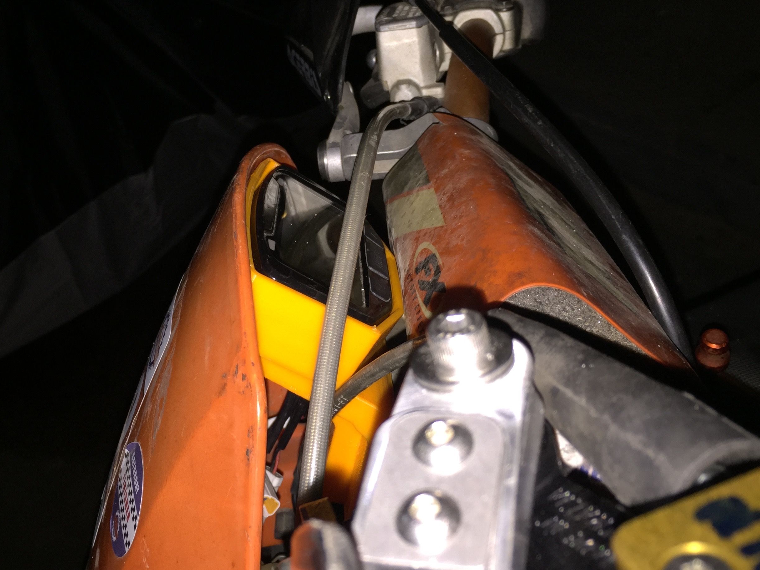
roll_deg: +10.8
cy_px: 228
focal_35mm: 39
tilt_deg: -39.6
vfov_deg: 36.7
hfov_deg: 47.7
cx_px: 319
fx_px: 856
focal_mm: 4.15
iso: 32
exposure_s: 1/20
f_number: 2.2
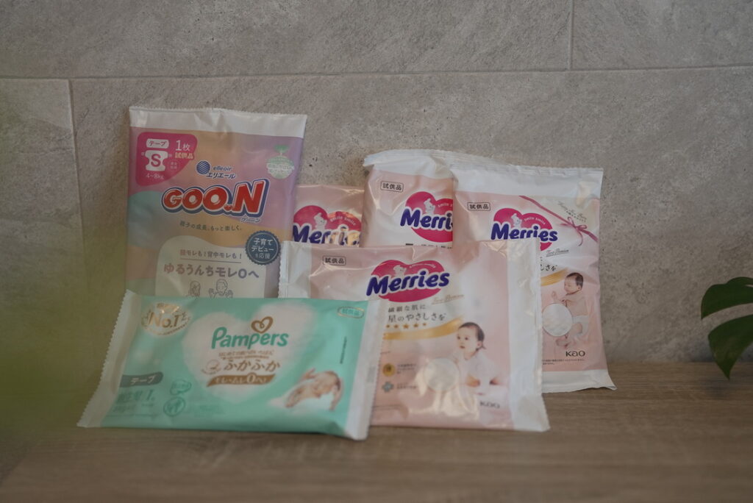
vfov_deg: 27.0
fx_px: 1046
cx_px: 376
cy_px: 252
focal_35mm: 50
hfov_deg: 39.6
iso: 500
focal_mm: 50
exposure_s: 1/500
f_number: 1.8
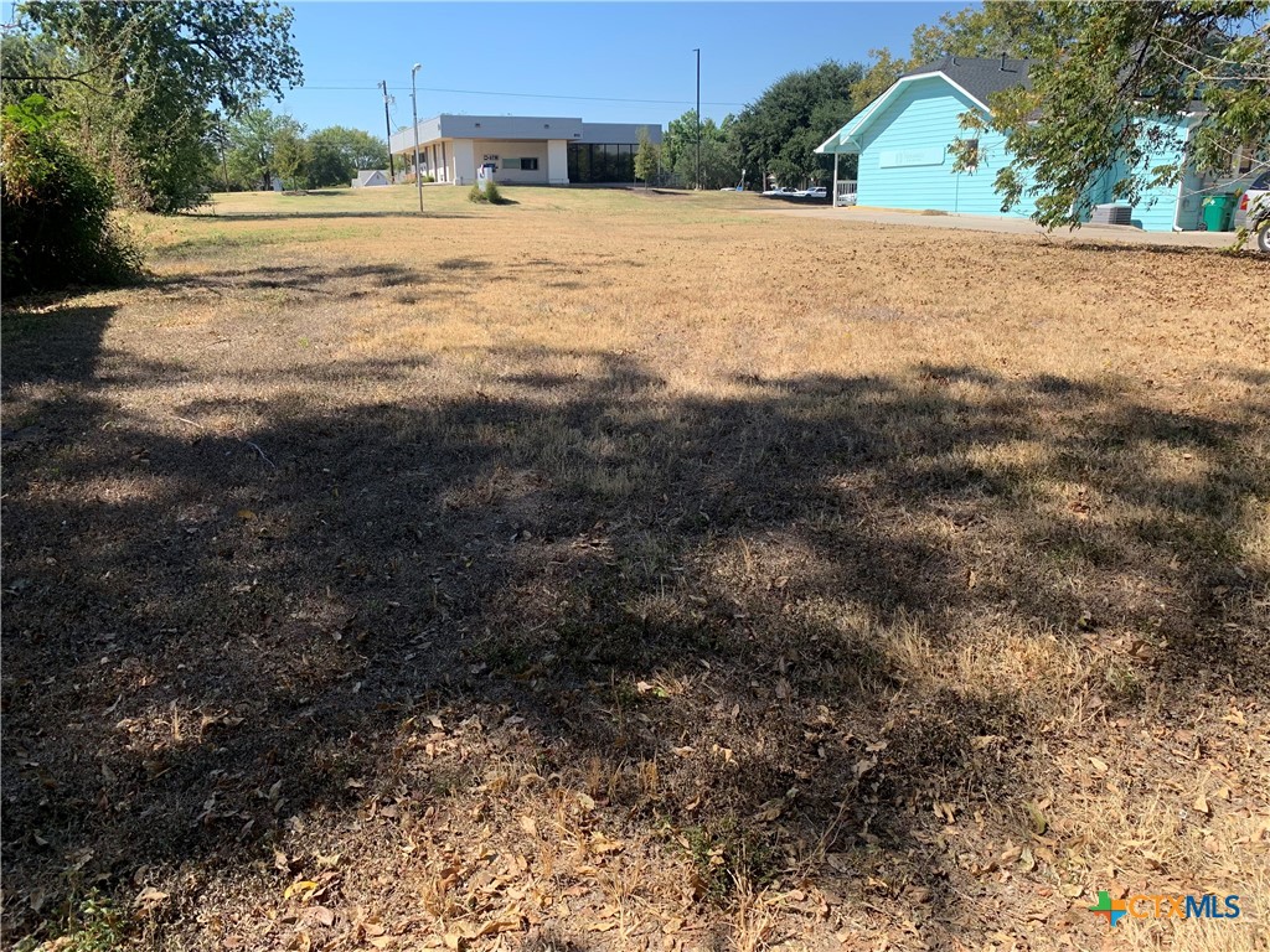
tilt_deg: -15.4
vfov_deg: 53.1
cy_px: 476
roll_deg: -0.2
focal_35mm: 26
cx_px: 635
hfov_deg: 67.3
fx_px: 954
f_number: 1.8
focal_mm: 4.25
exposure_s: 1/1149
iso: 25
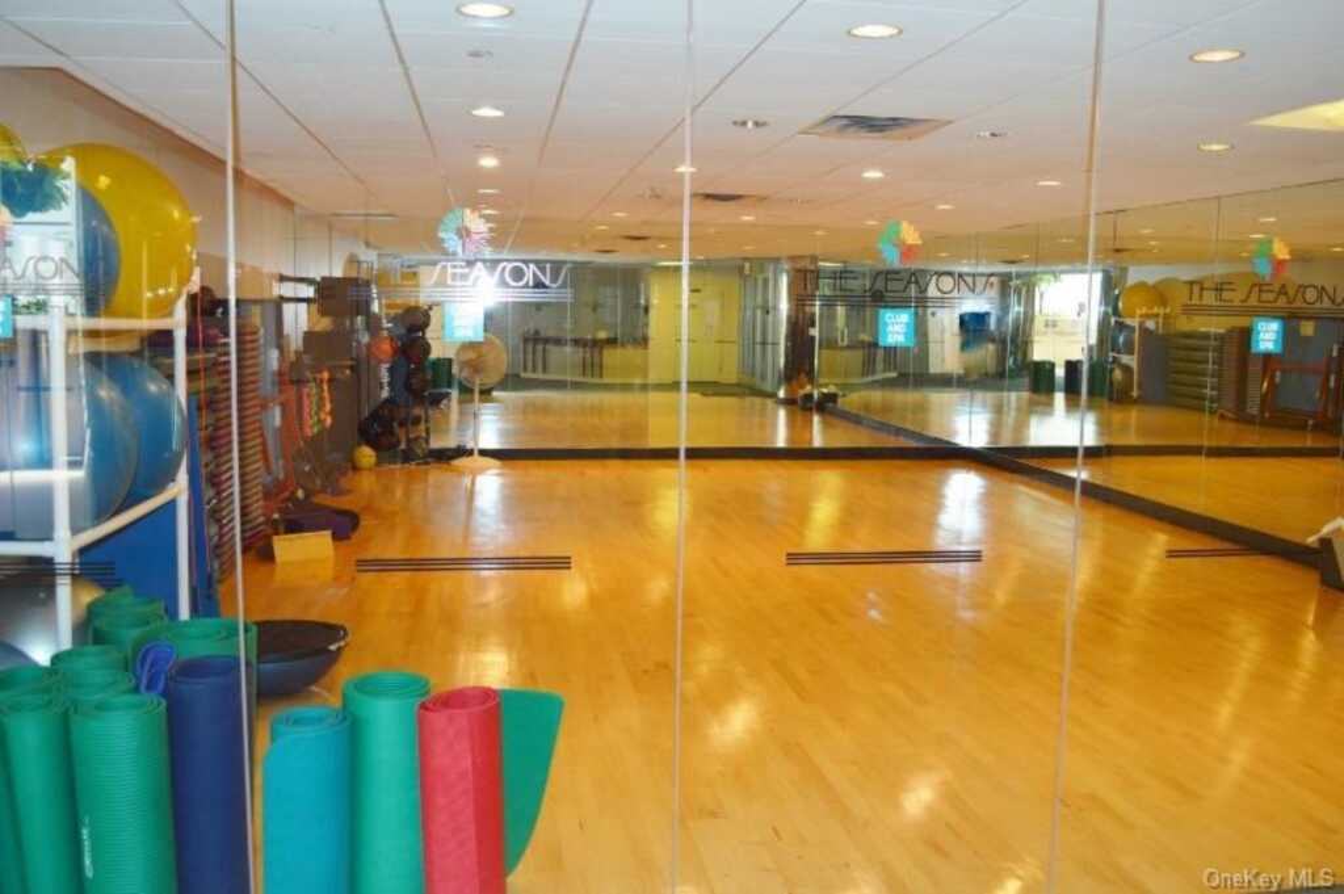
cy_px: 447
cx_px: 672
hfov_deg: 62.0
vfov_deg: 43.5
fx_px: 1119
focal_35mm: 30
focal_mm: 20
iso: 400
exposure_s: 1/60
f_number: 4
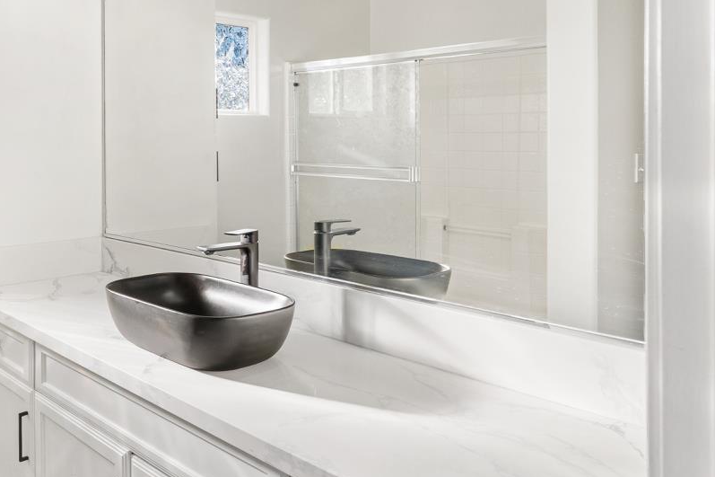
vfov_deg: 40.4
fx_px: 635
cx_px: 111
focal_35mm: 32
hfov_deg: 53.5
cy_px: 146
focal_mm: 17
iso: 400
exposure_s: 1/25
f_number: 5.6
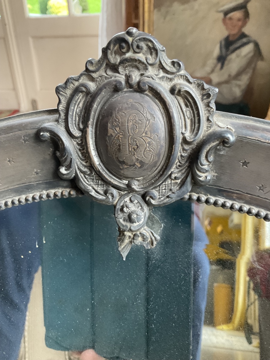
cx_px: 135
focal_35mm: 29
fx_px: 302
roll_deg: +1.5
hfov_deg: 48.2
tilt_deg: -28.1
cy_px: 180
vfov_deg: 61.7
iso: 200
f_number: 1.8
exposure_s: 1/60
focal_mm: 3
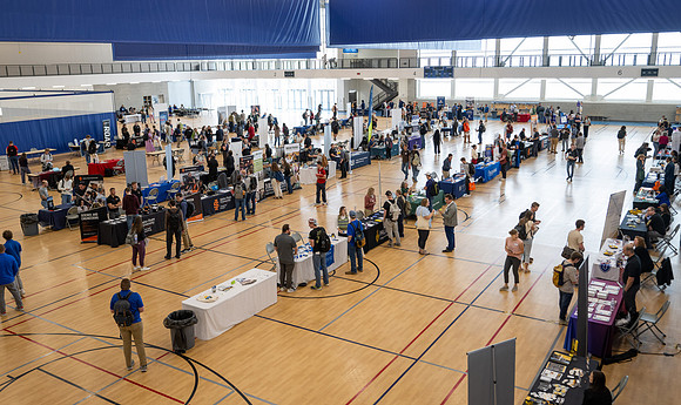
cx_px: 340
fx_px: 567
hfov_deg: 62.0
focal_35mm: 31
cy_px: 196
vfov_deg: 39.3
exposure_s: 1/100
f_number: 4
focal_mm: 30
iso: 800
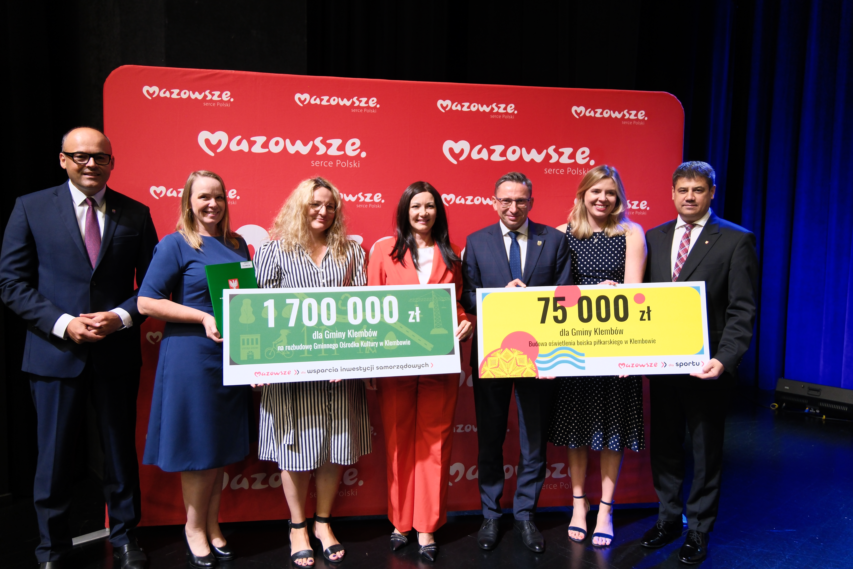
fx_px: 616
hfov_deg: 69.4
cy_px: 284
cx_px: 426
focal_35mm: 26
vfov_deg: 49.6
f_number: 2.8
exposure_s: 1/125
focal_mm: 17
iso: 1250
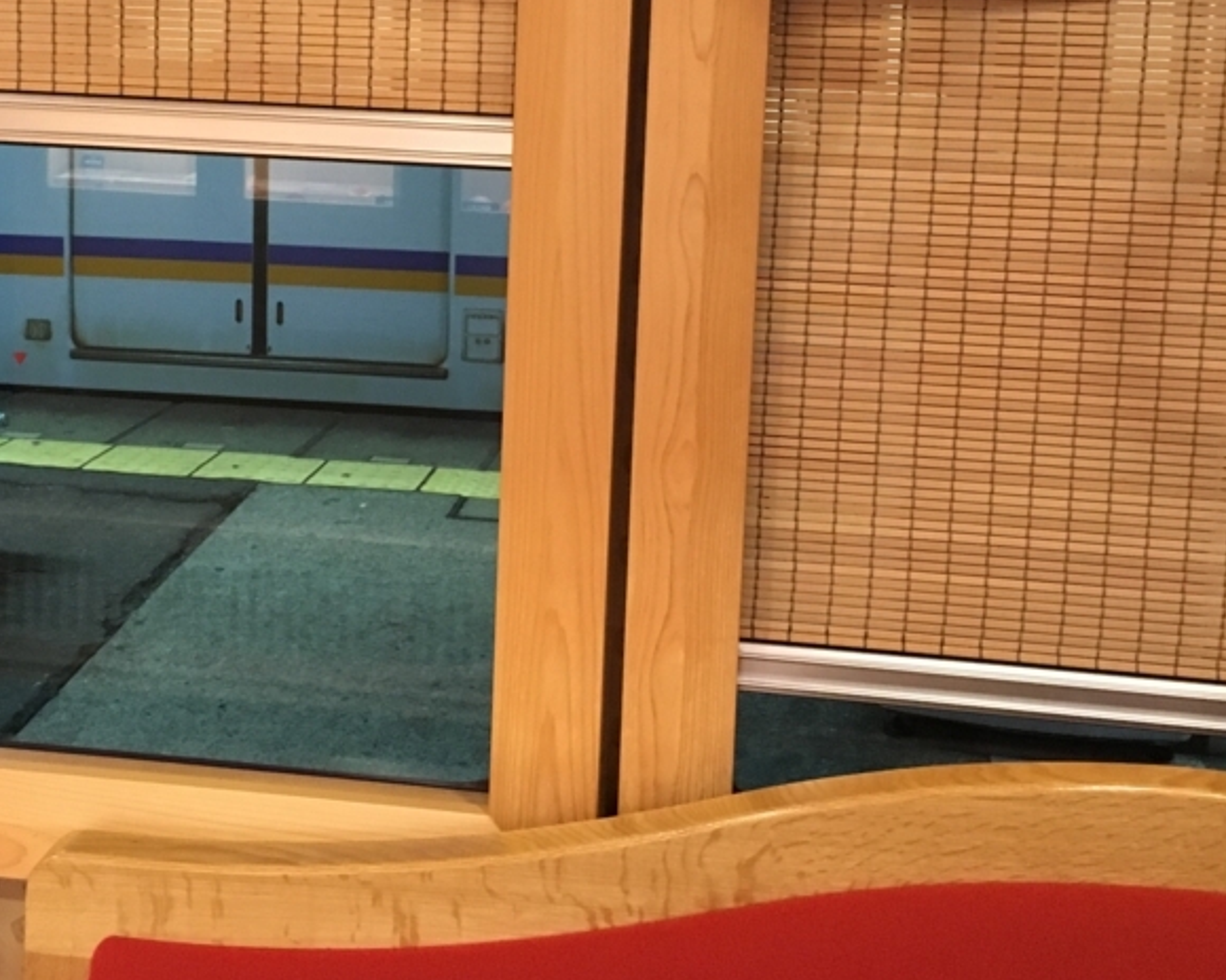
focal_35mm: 50
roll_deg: -1.7
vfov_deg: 29.6
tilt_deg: -8.3
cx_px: 520
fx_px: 1814
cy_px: 215
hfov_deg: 37.3
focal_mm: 4.15
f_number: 2.2
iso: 200
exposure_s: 1/30
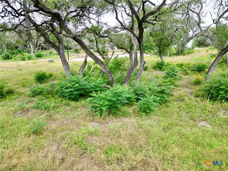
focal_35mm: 24
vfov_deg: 56.8
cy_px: 86
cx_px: 114
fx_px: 158
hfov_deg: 71.6
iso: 200
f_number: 1.7
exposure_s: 1/1000
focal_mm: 6.72
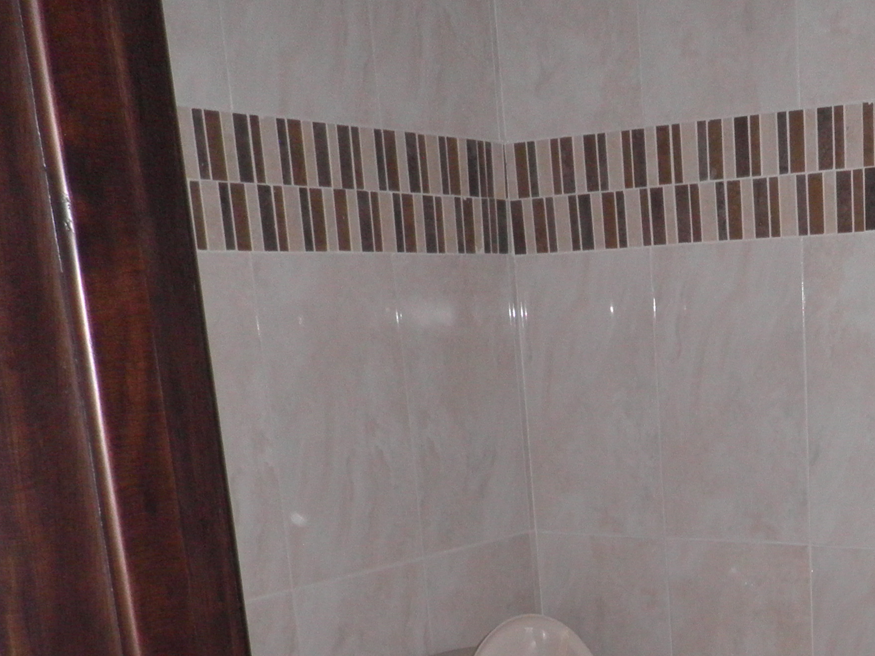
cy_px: 687
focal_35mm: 54
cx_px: 747
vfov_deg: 25.4
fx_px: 1365
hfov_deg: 34.0
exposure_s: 1/30
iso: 160
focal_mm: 4.3
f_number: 3.3
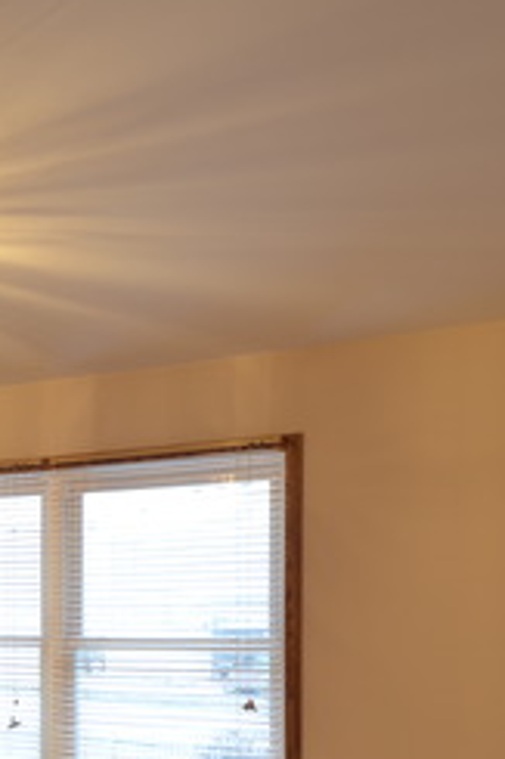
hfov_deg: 26.2
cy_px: 620
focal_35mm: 47
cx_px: -62
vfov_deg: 40.0
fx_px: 990
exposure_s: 1/4
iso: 100
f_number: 4
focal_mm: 12
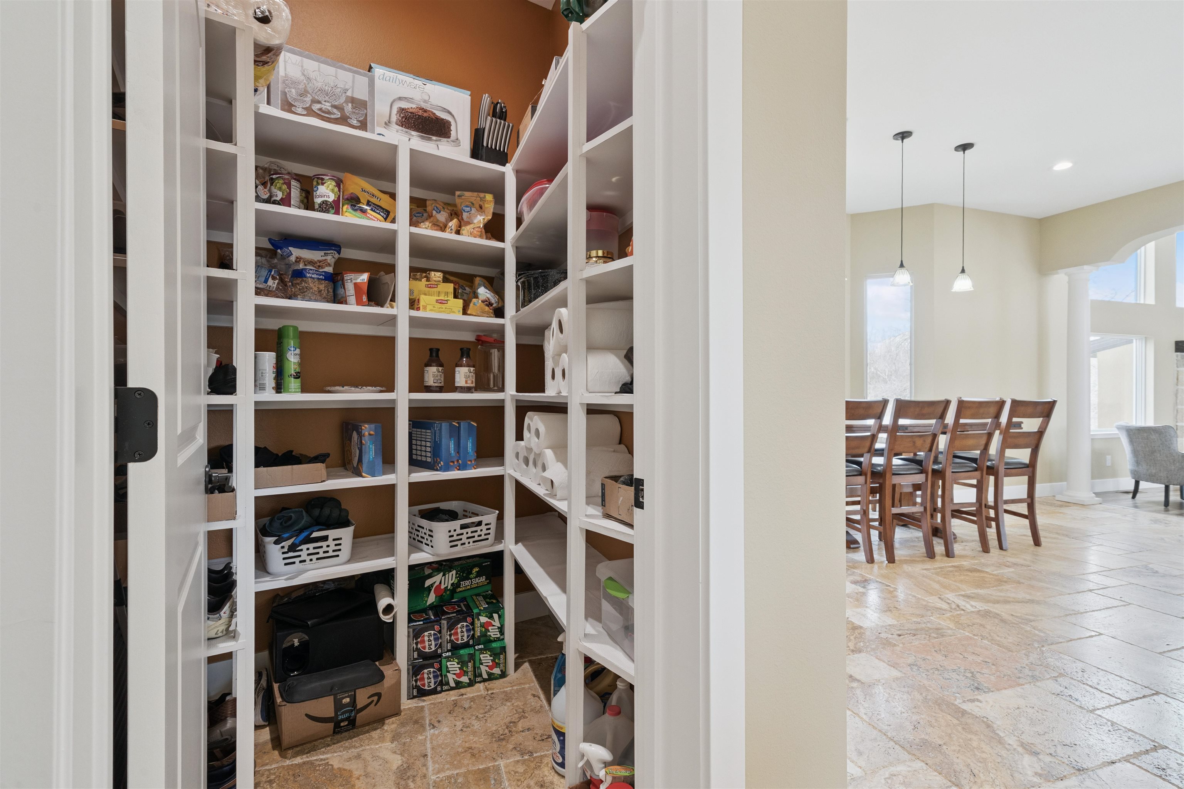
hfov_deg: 96.7
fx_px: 526
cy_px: 394
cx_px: 592
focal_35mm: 16
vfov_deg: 73.7
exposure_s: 1/13
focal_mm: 16
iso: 800
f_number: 10
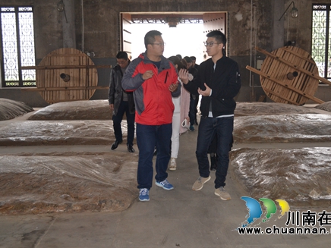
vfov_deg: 33.6
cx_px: 181
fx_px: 411
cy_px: 122
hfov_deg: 43.8
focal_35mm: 43
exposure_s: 1/60
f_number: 4.2
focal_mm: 26
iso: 900
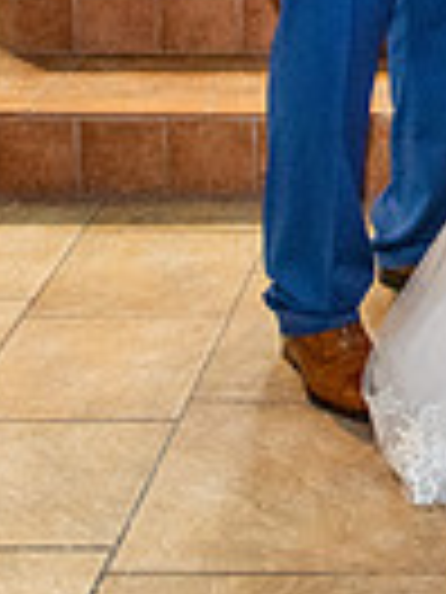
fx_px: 2027
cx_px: 711
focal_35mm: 118
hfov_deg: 11.9
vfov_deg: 15.3
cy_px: -315
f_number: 2.8
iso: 2000
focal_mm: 24
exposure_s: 1/160
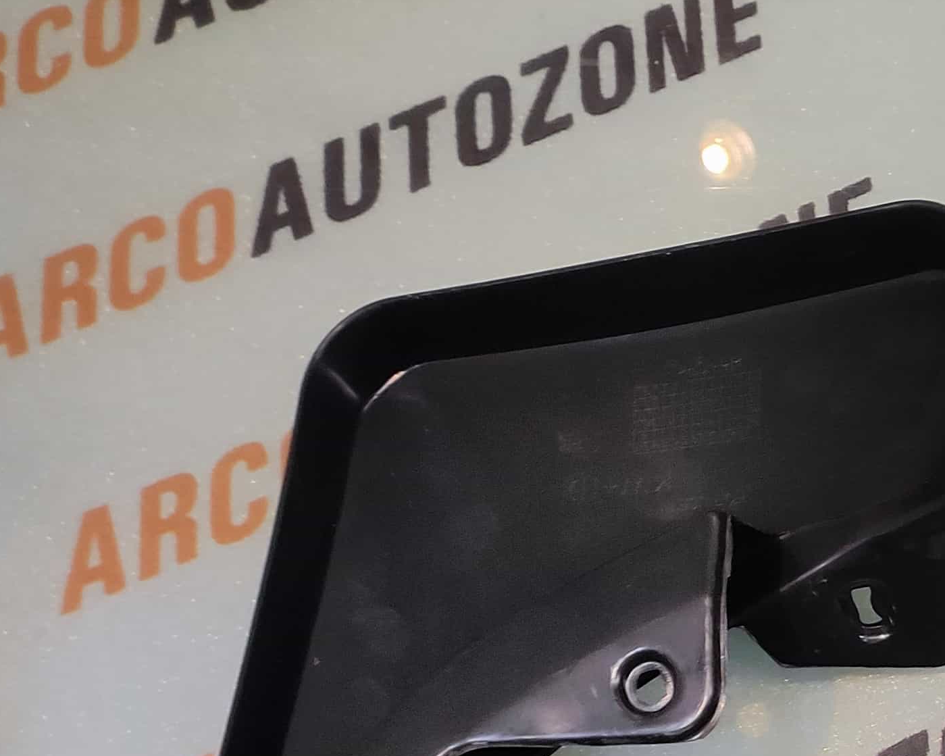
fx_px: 1538
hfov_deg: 28.3
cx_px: 1217
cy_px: 857
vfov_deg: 25.4
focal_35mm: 55
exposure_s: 1/33
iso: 124
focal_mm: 4.74
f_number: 1.79
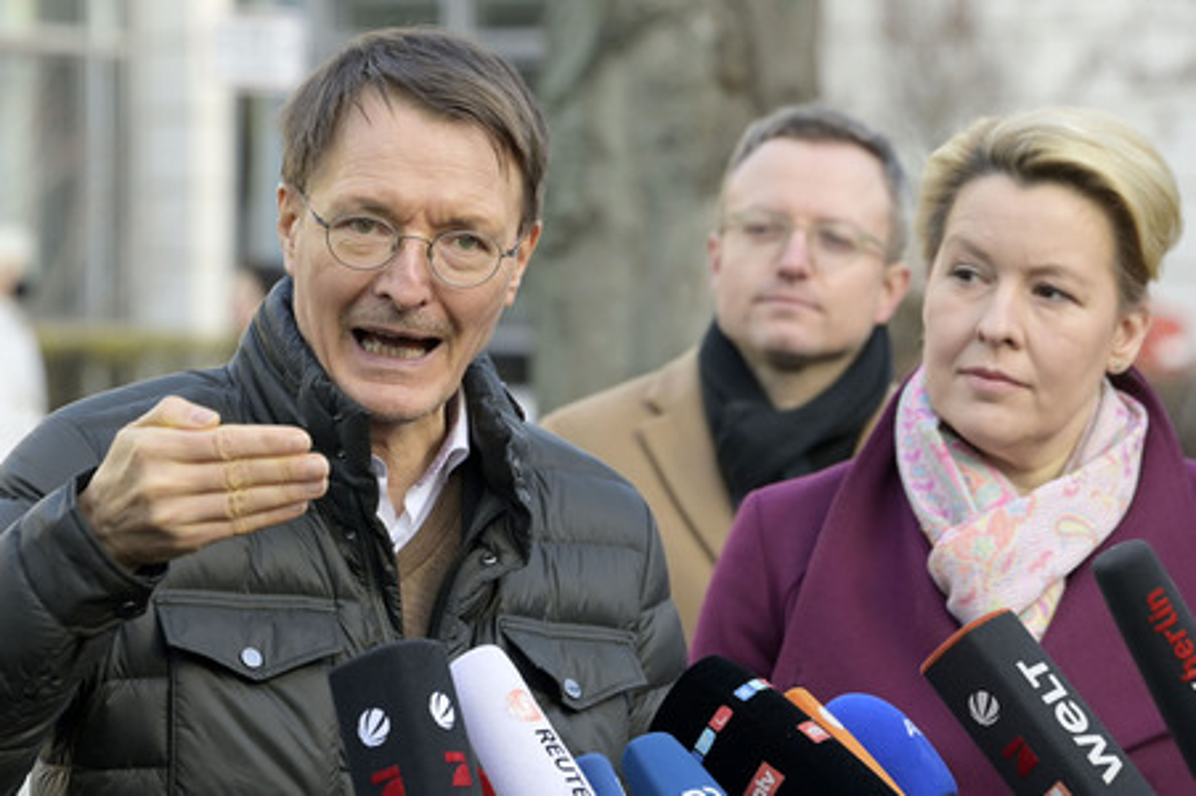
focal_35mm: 200
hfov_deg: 10.3
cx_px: 598
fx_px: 6639
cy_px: 398
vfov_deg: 6.9
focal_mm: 200
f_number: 7.1
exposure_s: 1/400
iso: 2000
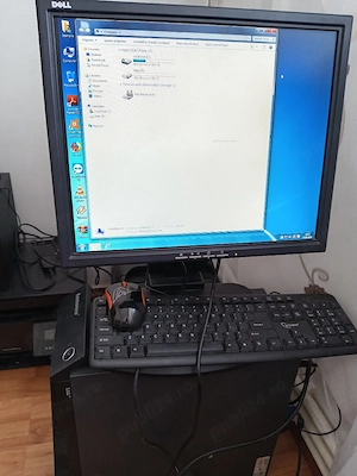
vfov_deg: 65.3
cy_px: 238
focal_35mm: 27
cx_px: 178
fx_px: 371
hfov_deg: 51.4
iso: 403
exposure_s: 1/25
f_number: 1.8
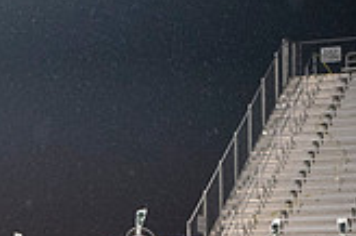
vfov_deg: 5.5
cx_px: -263
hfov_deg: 8.1
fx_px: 2450
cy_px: 304
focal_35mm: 248
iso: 5000
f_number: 5.6
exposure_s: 1/320
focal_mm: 70
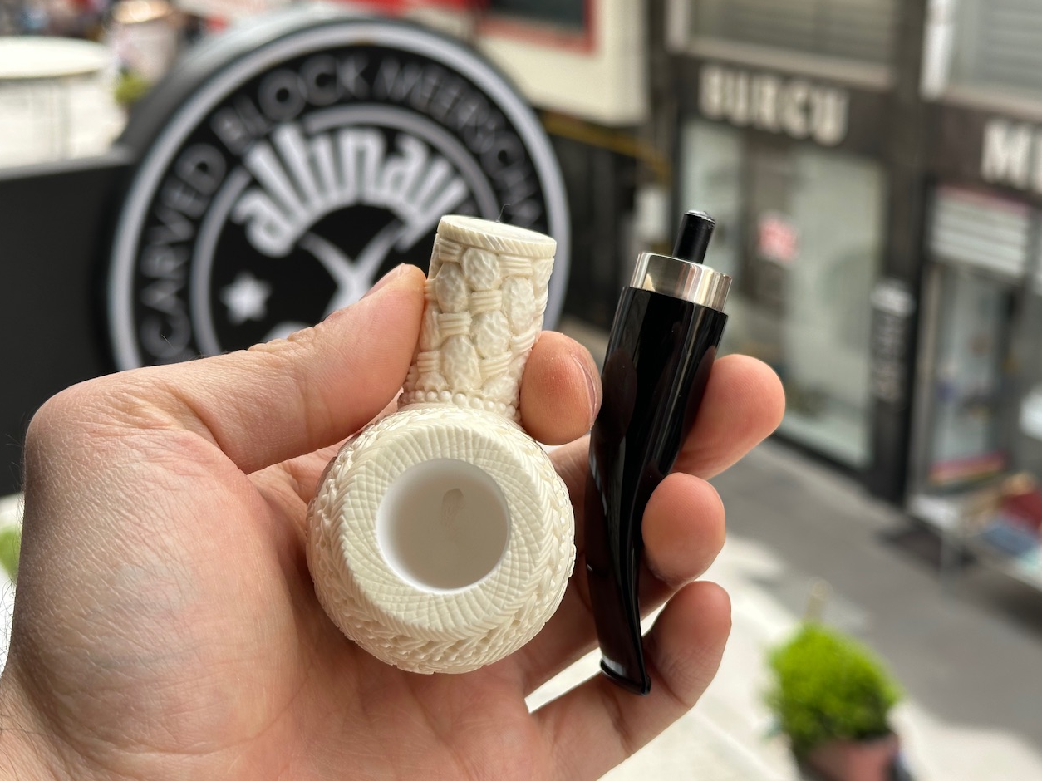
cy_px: 384
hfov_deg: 38.9
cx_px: 526
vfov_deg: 29.7
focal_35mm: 49
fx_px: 1475
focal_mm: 6.86
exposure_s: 1/1242
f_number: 1.78
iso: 64
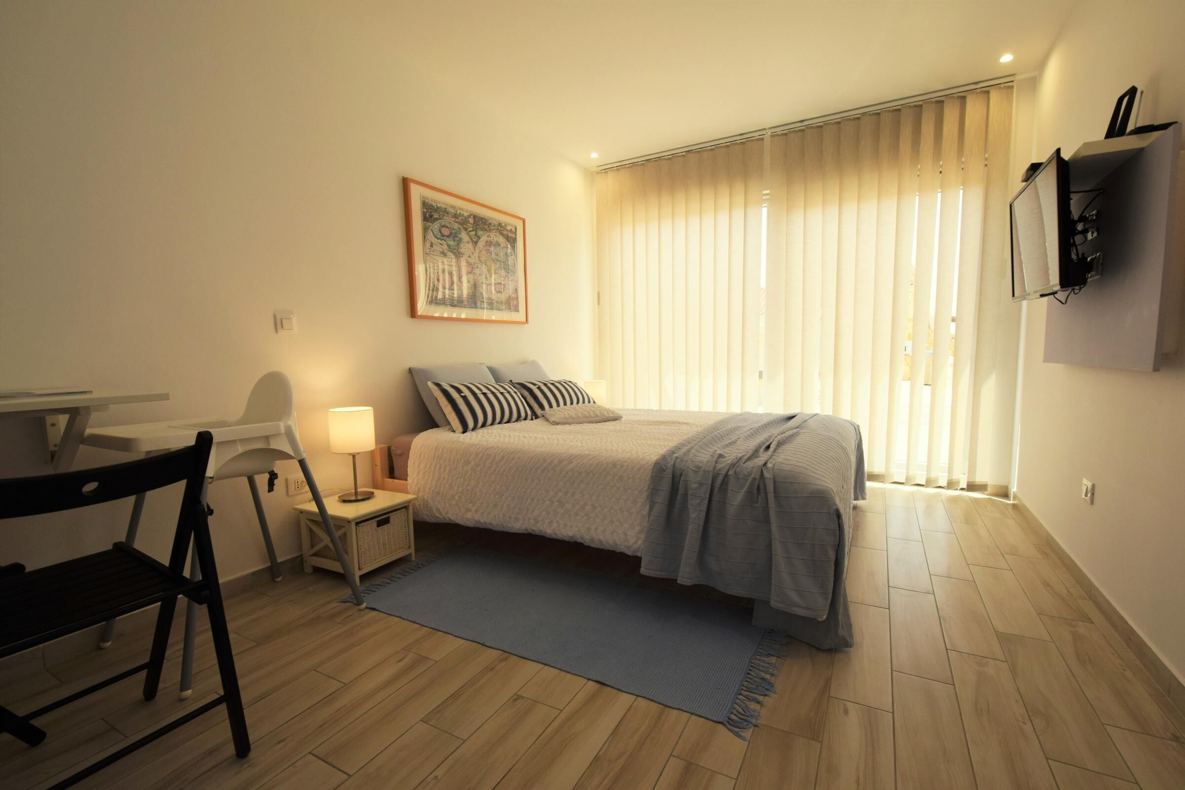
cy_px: 395
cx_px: 592
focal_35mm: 15
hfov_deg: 100.4
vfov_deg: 77.3
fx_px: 494
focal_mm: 10
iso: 400
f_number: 5.6
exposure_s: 1/125
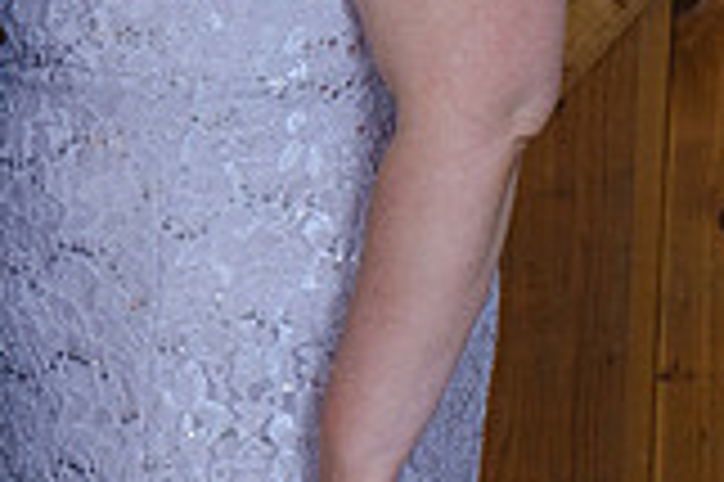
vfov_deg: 6.8
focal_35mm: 198
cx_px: -553
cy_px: -278
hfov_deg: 9.9
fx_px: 3978
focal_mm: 33.2
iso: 1600
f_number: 4.5
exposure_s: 1/60
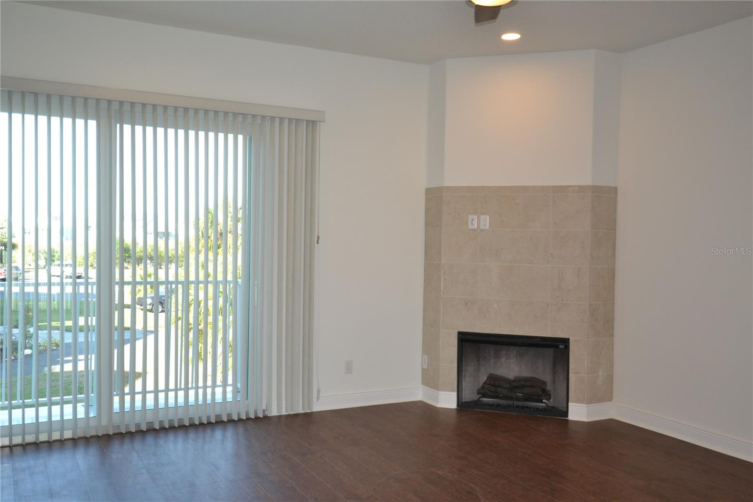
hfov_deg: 57.2
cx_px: 376
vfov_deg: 40.0
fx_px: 690
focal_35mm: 33
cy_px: 251
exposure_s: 1/100
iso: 400
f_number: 4.5
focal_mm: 22
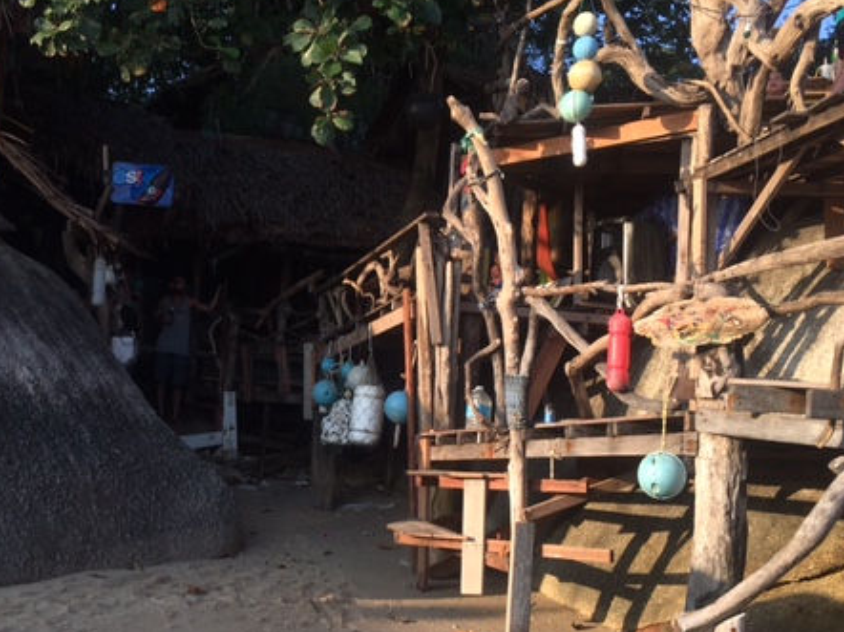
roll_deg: -2.9
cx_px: 281
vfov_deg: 34.2
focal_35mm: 42
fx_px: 1023
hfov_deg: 44.2
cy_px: 369
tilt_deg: +3.8
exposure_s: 1/493
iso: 25
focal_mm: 4.15
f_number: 2.2
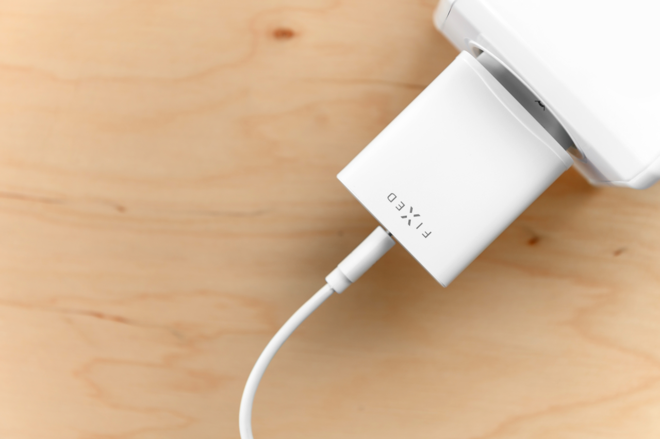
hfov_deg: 28.9
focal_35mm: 70
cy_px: 220
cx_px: 330
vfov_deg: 19.4
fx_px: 1283
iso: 100
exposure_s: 1/60
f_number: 5
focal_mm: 70
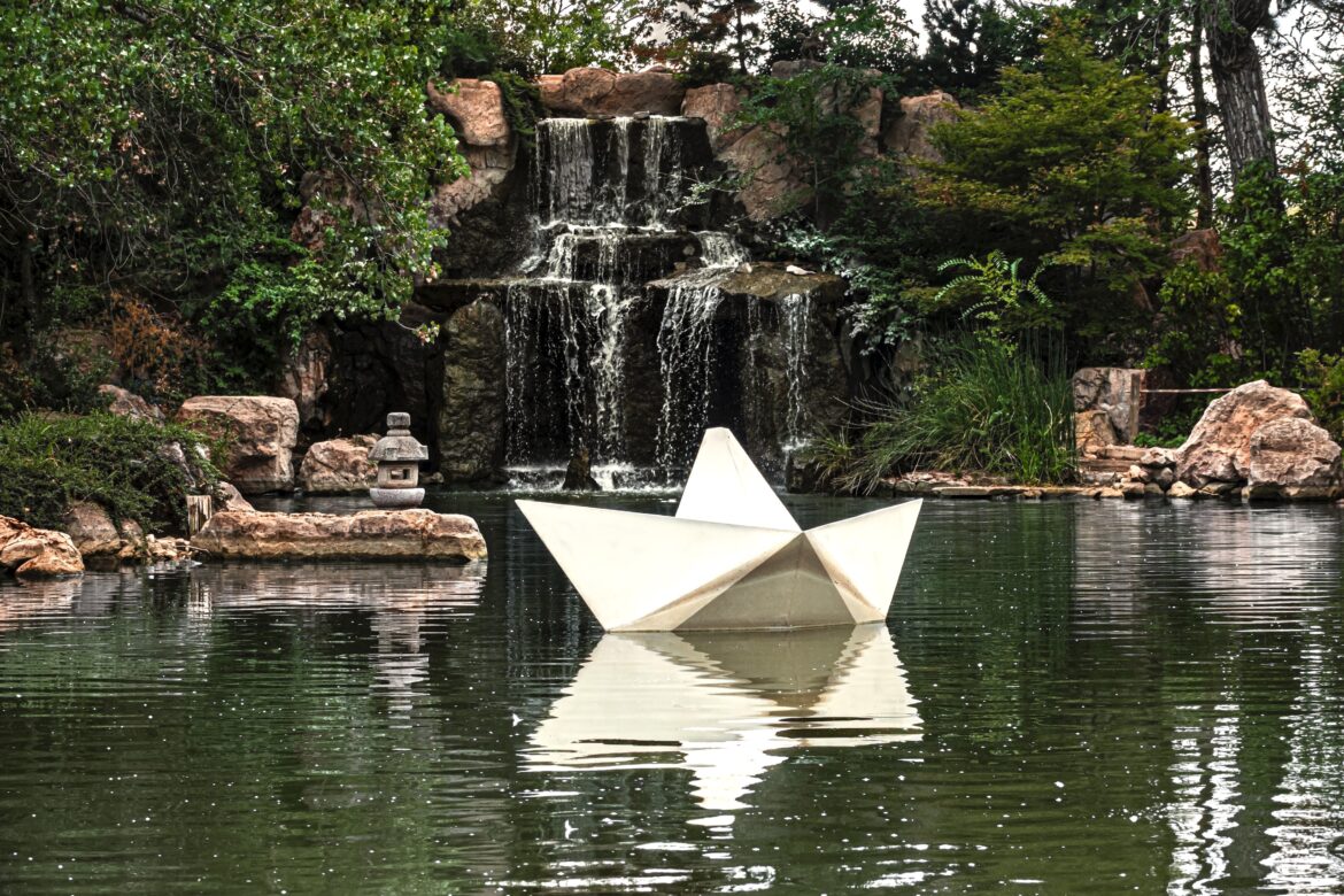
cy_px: 448
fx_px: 4144
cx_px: 672
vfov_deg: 12.3
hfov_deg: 18.4
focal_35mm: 111
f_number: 5.6
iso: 200
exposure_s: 1/320
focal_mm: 40.73
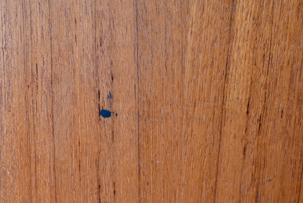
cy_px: 114
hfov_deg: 31.6
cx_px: 97
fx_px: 530
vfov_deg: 21.6
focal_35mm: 63
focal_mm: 43
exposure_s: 1/125
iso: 3200
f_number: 4
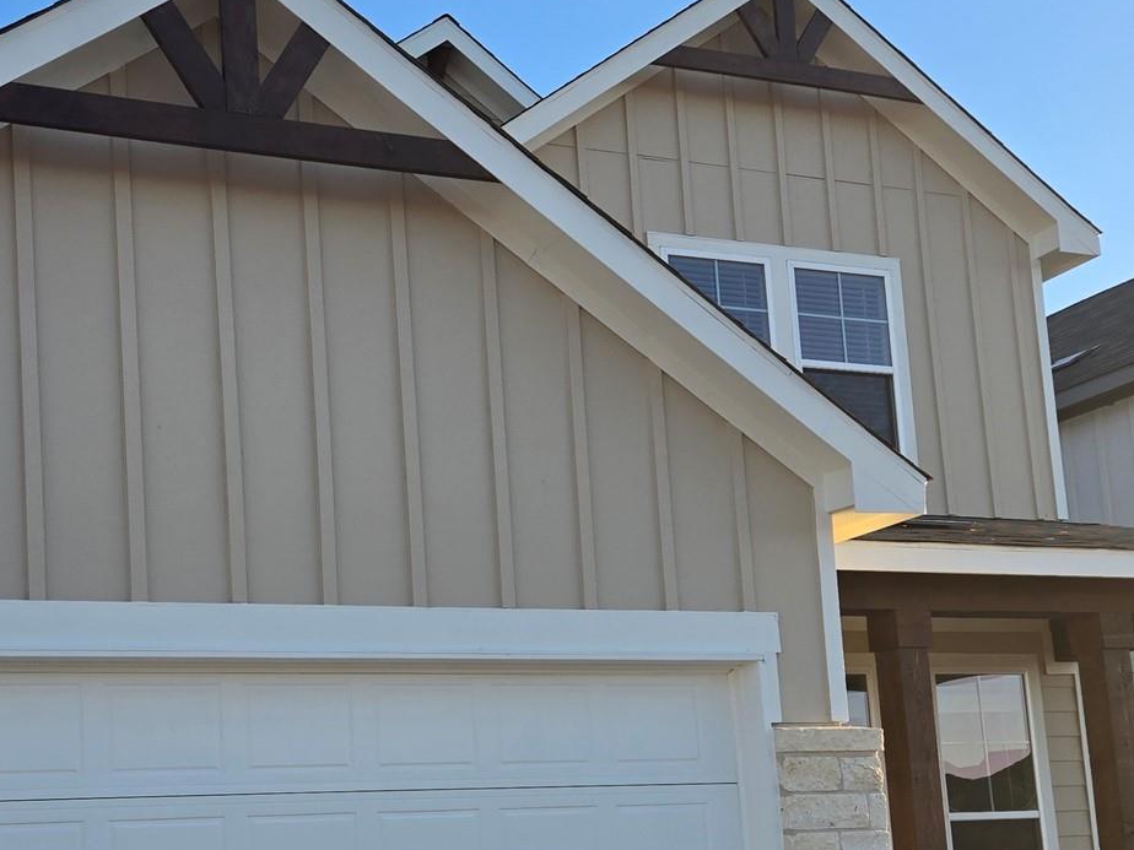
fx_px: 1671
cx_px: 344
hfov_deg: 36.9
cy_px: 671
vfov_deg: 28.0
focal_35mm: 51
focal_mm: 5.4
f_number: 1.8
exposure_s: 1/477
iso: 25
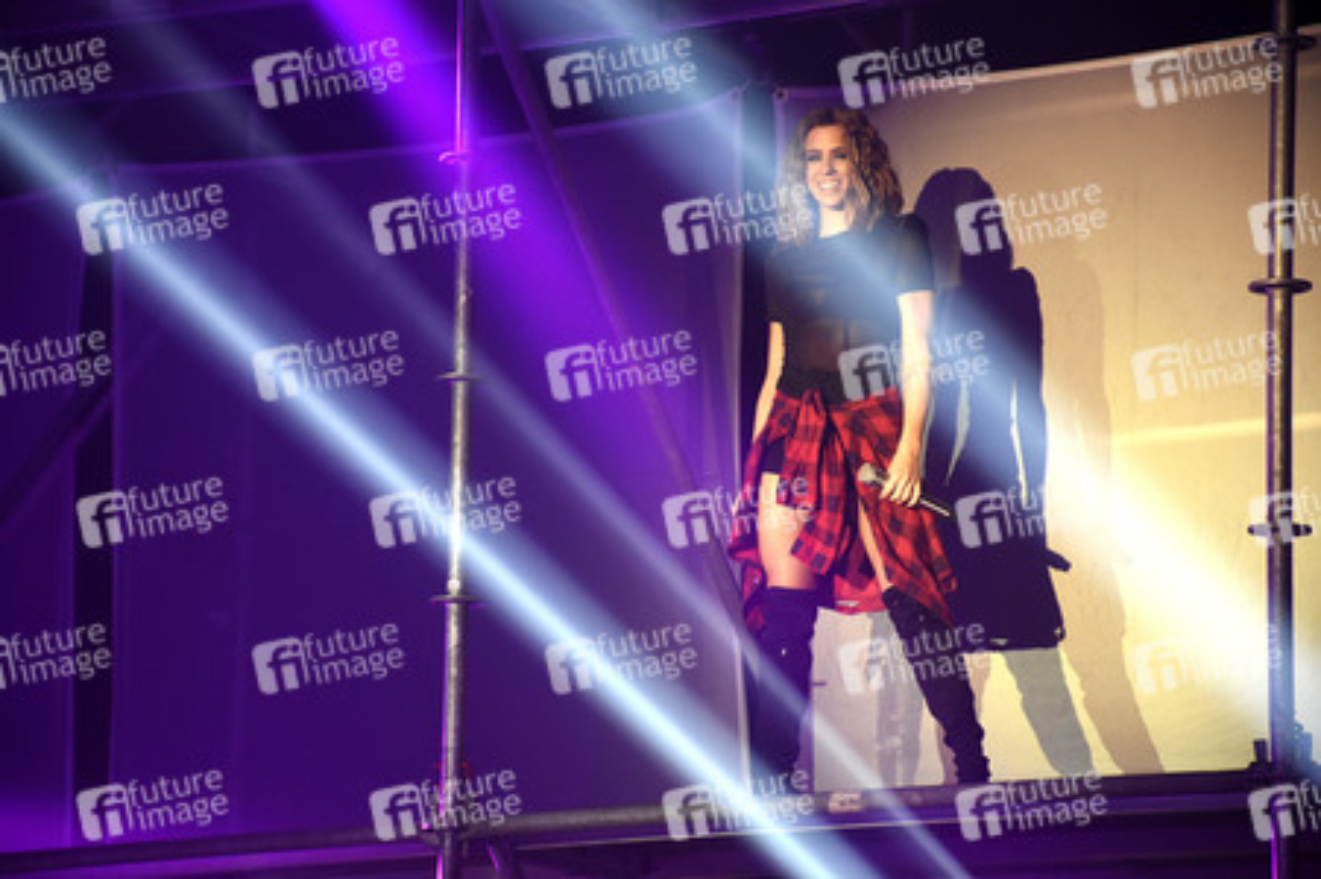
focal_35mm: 168
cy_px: 440
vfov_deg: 8.2
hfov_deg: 12.2
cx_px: 660
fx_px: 6160
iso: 1600
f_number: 5.6
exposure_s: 1/50
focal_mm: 112
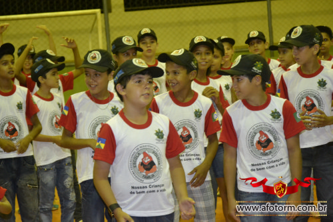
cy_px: 111
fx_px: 1040
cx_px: 166
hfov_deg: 18.2
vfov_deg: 12.2
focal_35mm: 112
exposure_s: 1/60
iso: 3200
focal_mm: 75
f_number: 5.3
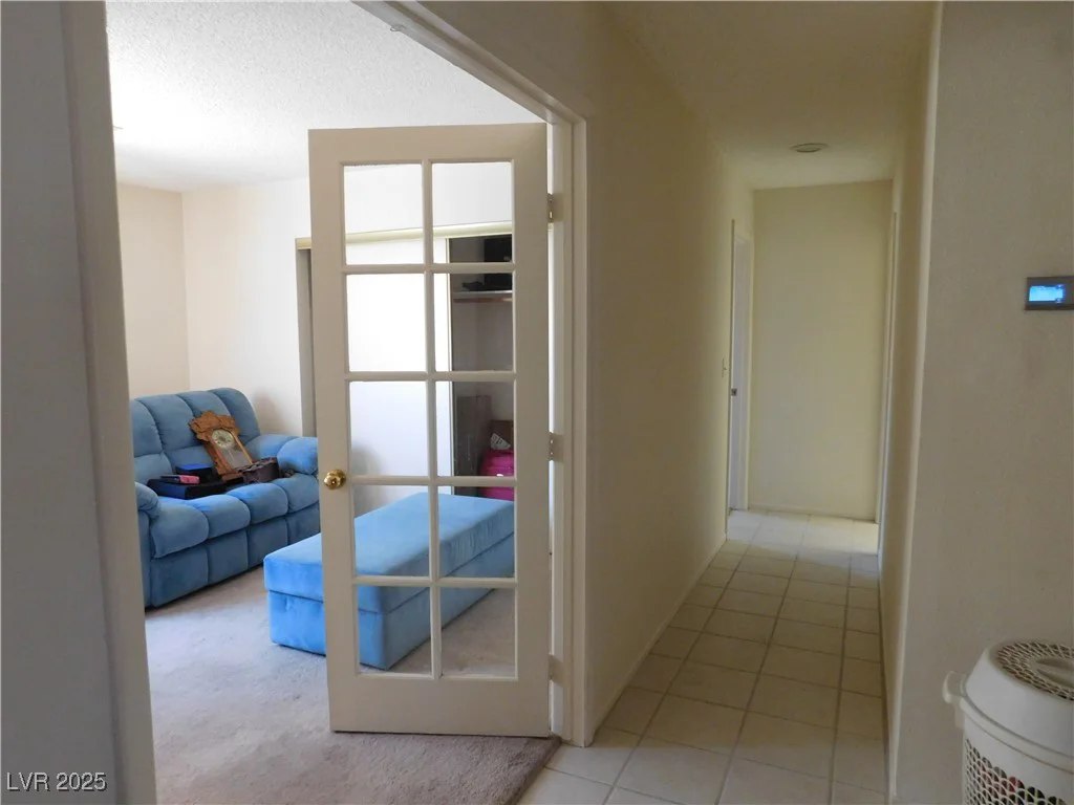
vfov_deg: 58.9
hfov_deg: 73.9
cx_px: 537
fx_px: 714
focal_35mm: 23
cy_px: 402
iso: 360
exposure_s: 1/30
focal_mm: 4
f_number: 3
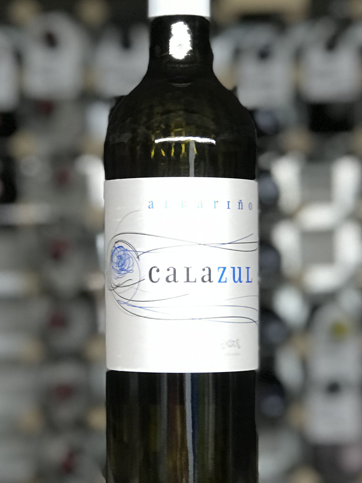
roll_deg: +0.6
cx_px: 163
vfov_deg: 18.9
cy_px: 204
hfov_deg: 14.2
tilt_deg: +5.2
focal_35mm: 104
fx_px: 1450
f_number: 2.8
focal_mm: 6.6
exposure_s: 1/50
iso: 320
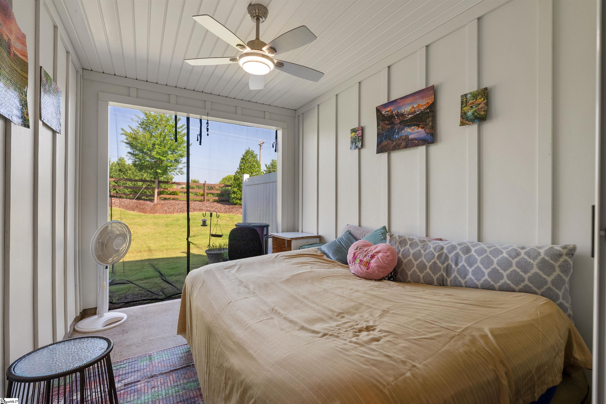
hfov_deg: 96.7
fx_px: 269
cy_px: 202
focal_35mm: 16
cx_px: 303
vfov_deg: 73.8
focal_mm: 16
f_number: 8
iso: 200
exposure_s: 1/15
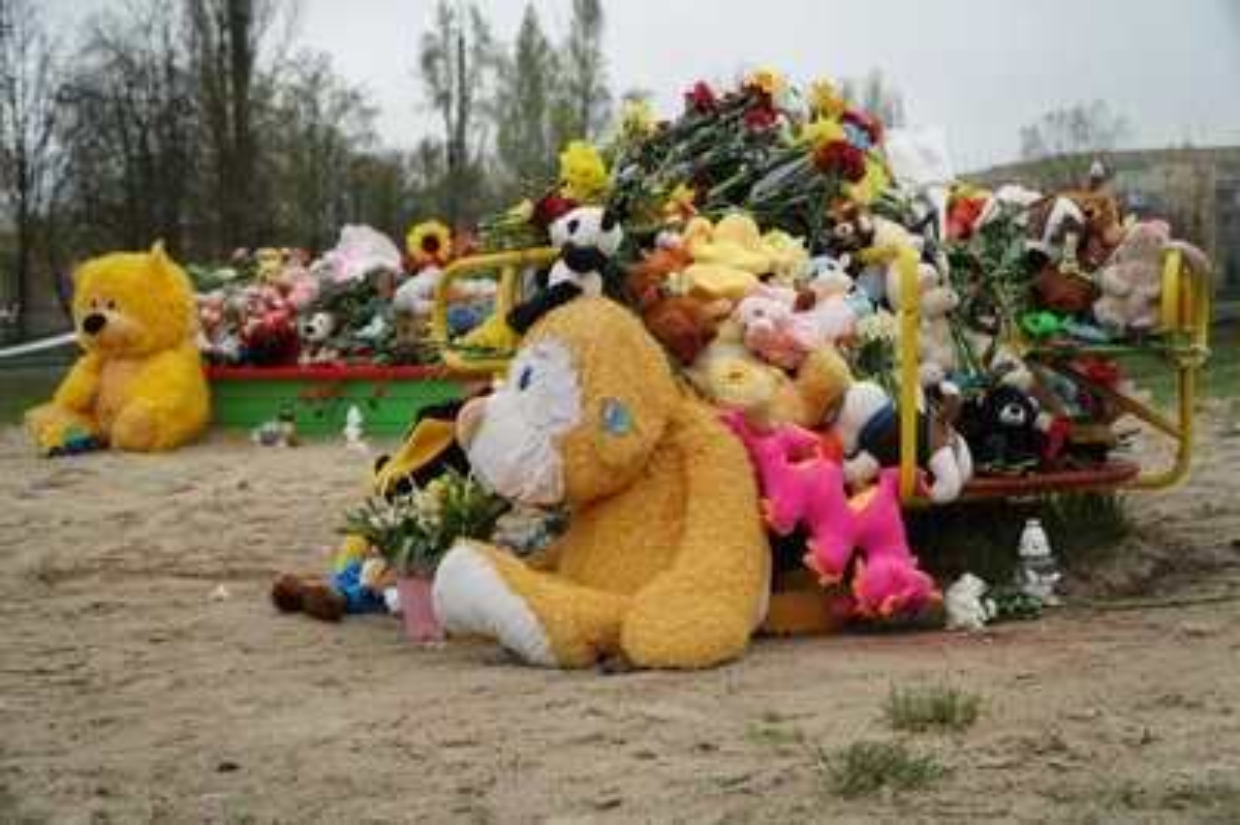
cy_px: 412
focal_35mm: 46
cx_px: 620
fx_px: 1600
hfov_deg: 42.4
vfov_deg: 28.9
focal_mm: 31
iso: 250
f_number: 4
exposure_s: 1/250
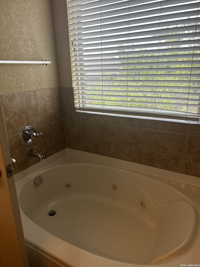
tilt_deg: -17.3
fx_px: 200
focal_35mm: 26
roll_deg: -0.1
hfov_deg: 53.1
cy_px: 134
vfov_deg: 67.3
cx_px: 100
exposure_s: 1/242
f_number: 1.5
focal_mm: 5.7
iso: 40
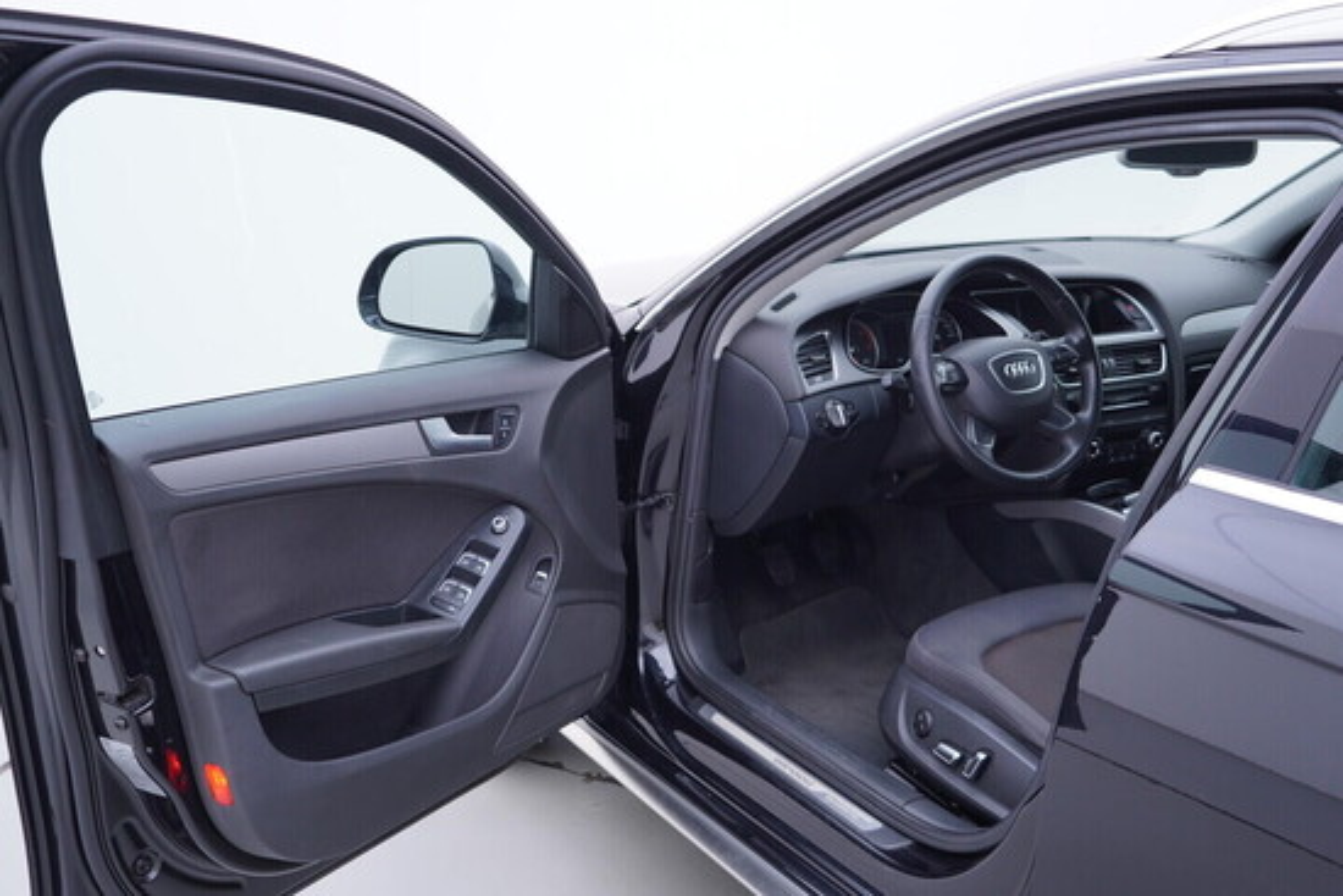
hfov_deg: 53.1
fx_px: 1343
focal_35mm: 36
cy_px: 448
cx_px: 672
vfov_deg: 36.9
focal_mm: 24
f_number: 3.2
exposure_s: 1/50
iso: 125
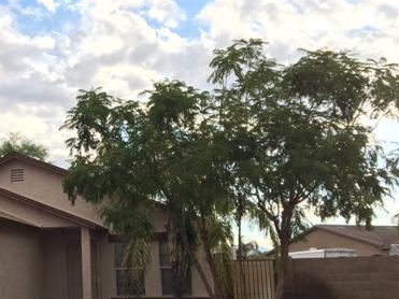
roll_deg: +2.2
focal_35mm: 50
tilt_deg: +10.3
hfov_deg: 36.4
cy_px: 175
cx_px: 60
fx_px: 576
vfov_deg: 29.0
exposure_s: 1/487
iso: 25
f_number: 2.2
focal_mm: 4.15
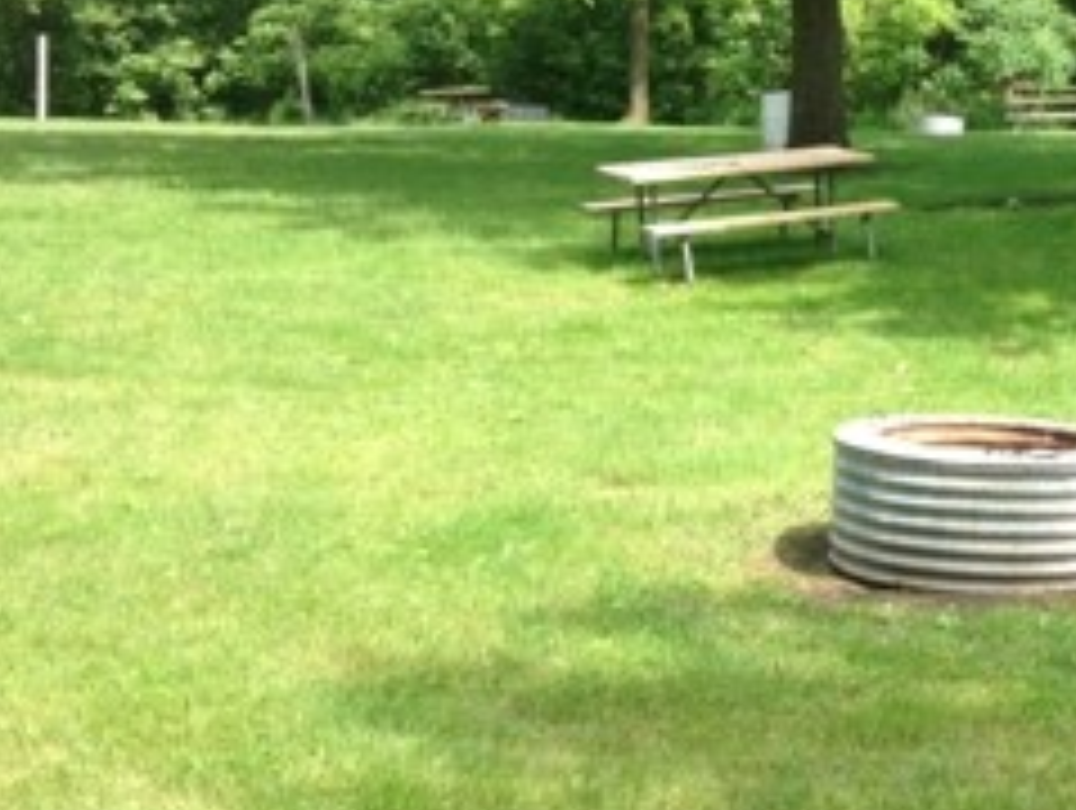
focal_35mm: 75
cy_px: 452
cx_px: 912
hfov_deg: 25.4
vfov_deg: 19.7
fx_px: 2335
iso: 50
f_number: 2.4
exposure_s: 1/400
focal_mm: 4.28
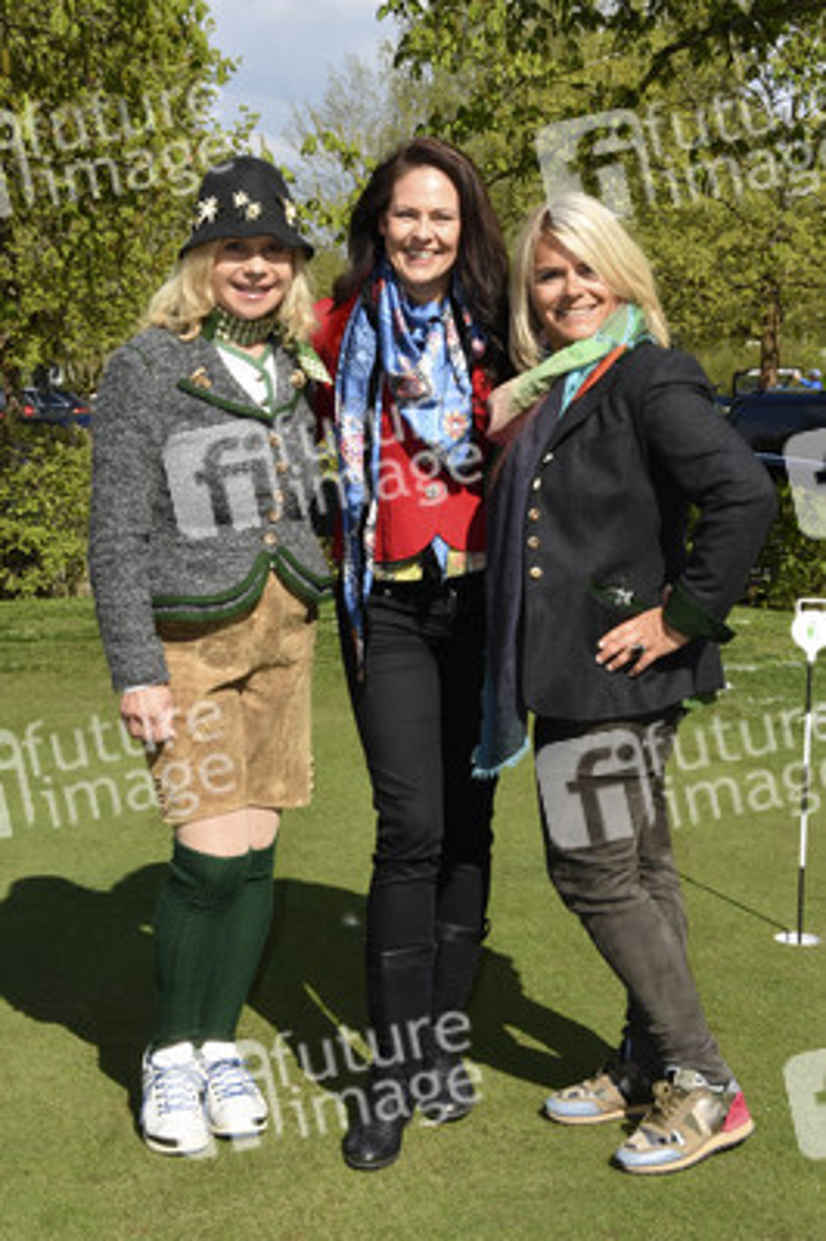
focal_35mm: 57
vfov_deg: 35.1
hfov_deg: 23.7
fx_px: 1965
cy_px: 620
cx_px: 413
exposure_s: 1/160
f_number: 20
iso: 500
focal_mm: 38
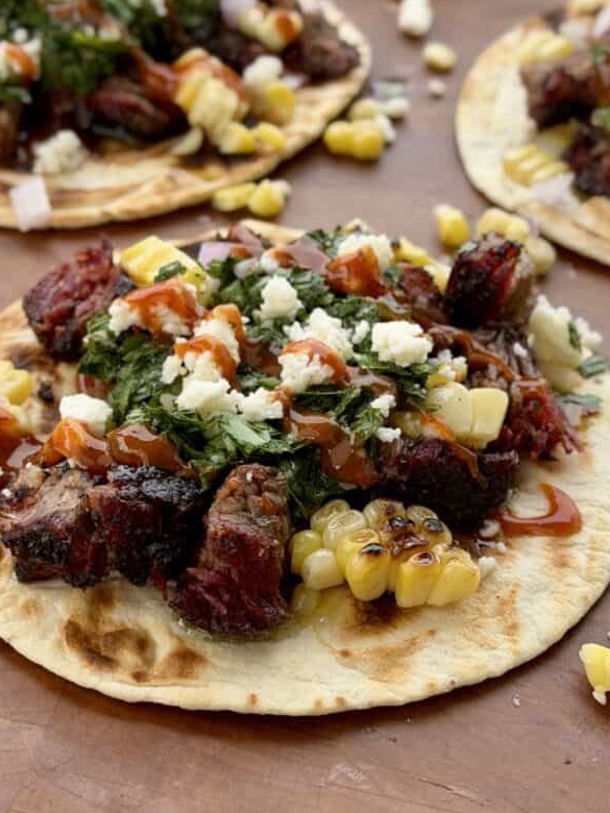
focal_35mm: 63
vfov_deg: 30.6
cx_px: 278
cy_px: 306
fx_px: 1480
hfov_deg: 23.3
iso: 64
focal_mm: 6.76
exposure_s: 1/917
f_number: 1.78
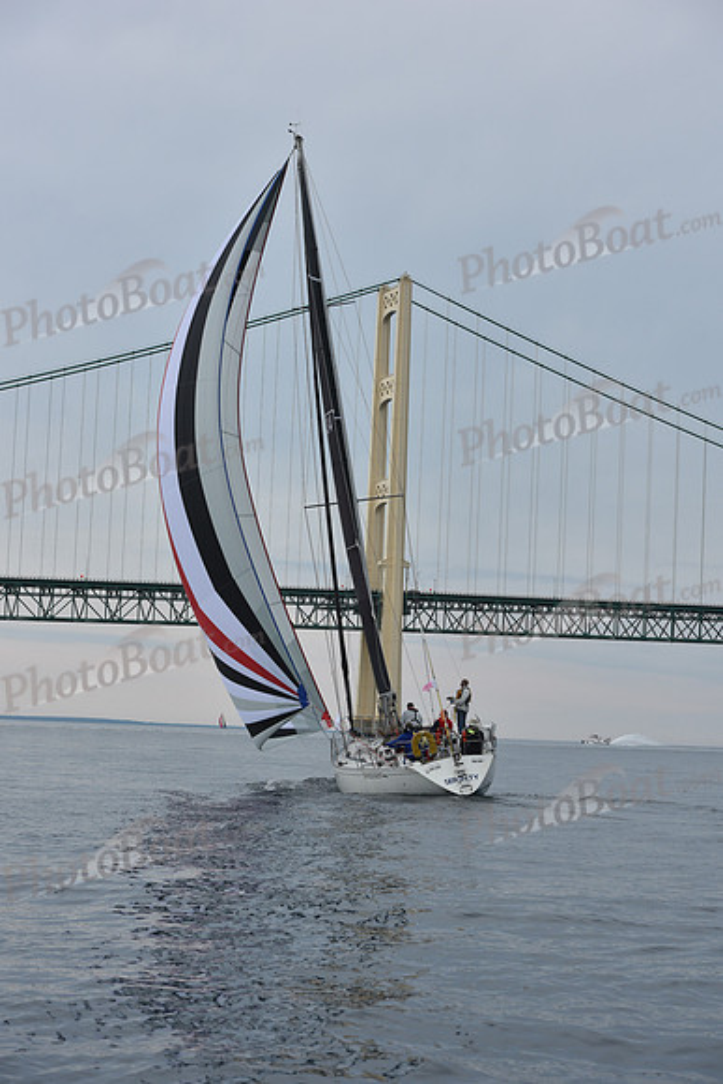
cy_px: 542
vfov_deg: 28.8
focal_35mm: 70
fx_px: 2107
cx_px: 362
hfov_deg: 19.5
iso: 250
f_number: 7.1
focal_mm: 70
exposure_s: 1/800
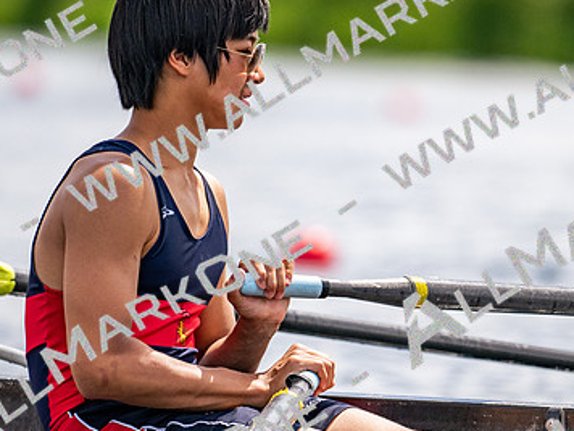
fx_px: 15570
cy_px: 216
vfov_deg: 1.6
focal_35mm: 939
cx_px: 264
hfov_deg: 2.1
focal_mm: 400
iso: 280
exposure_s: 1/2500
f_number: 4.5
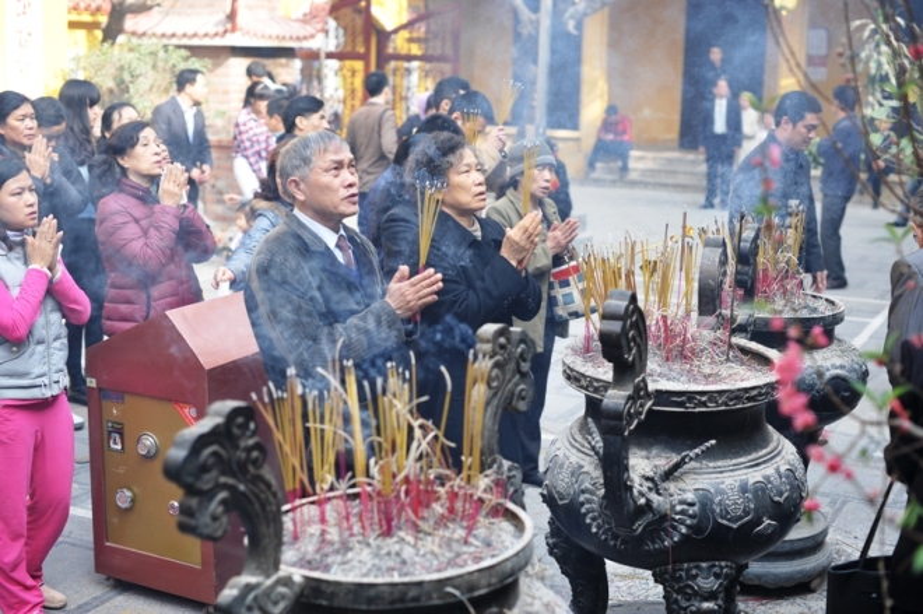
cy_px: 307
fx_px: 1281
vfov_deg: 27.0
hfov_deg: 39.6
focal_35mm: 50
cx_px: 462
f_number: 3.2
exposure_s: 1/500
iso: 250
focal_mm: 50
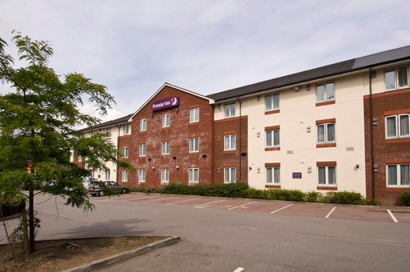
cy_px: 136
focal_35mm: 18
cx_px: 205
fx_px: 205
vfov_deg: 67.2
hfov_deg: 90.1
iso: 400
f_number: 9
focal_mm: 12
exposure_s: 1/640
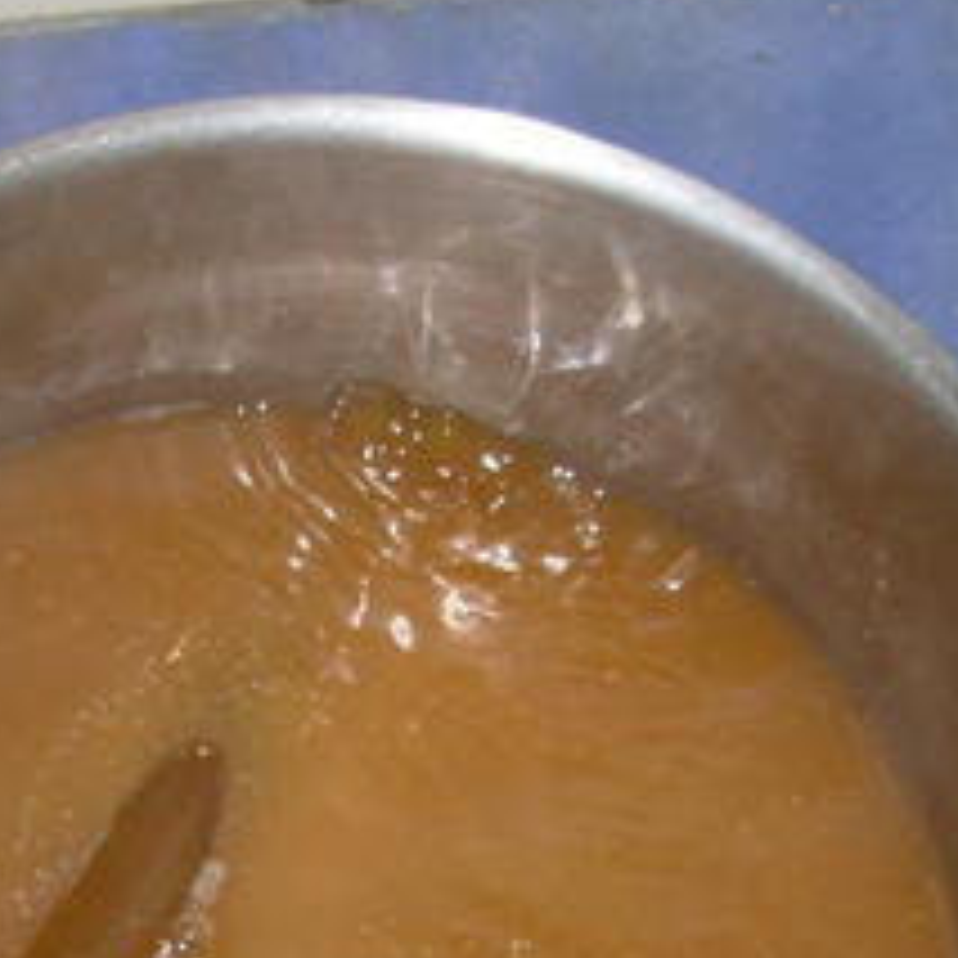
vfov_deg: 15.4
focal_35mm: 112
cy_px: 850
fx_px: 3507
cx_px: 256
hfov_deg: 15.5
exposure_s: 1/32
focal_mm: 7.5
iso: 50
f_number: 3.1
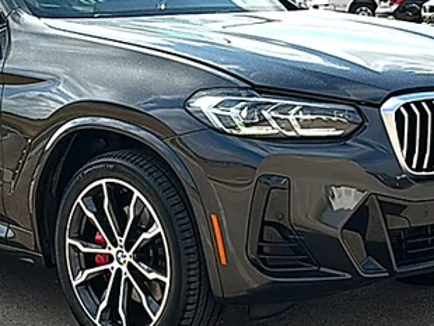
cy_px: 125
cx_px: 130
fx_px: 1104
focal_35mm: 88
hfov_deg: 22.1
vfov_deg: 16.8
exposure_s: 1/5291
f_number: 1.78
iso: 80
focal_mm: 6.86
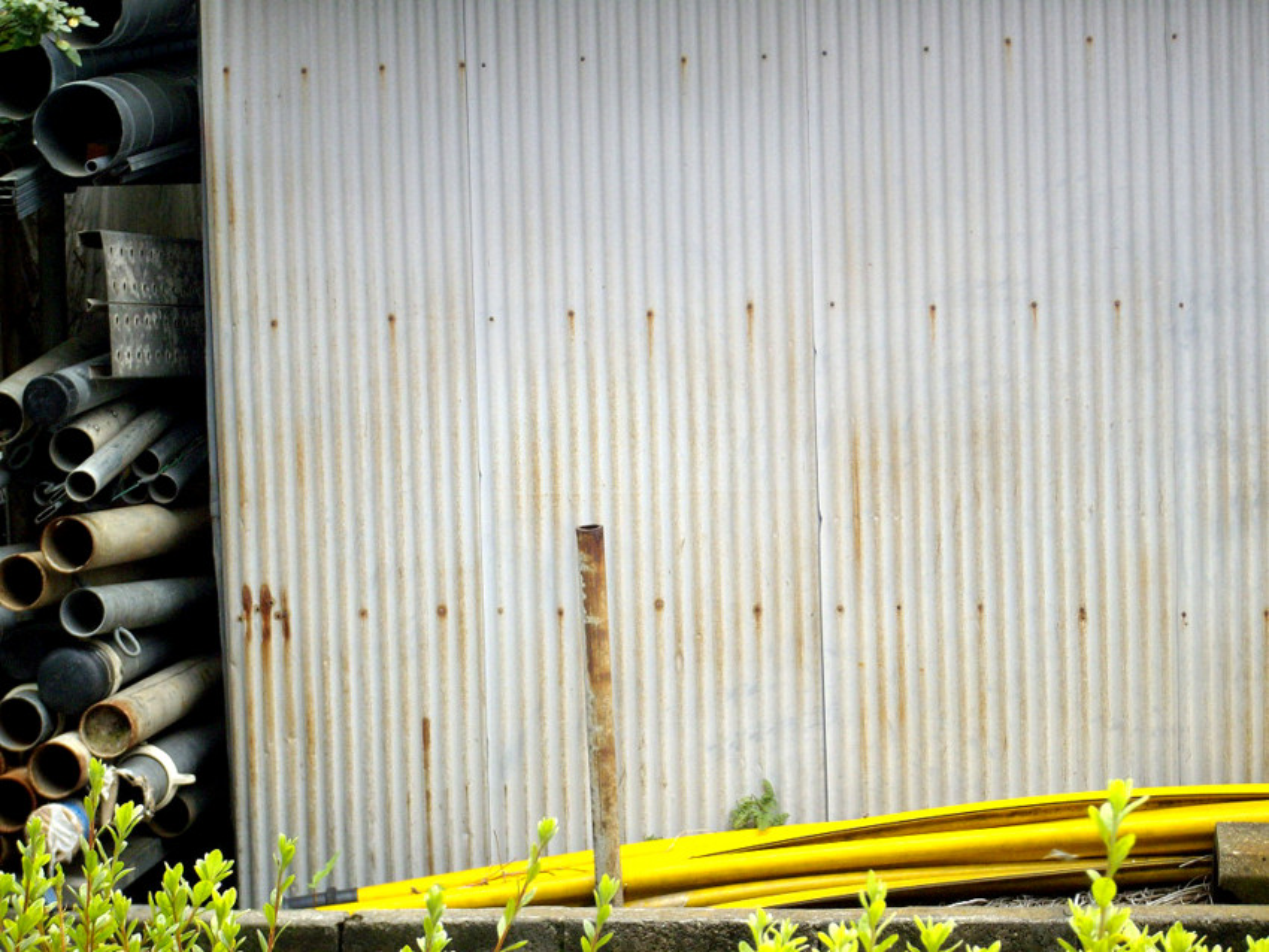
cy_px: 476
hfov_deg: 17.6
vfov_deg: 13.2
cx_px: 634
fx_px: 4107
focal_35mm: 112
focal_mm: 18.6
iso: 160
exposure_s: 1/160
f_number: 5.2
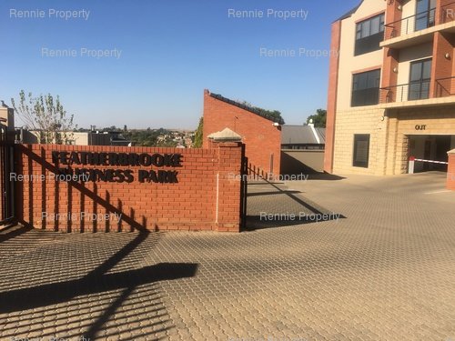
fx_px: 381
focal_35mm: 29
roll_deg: -1.1
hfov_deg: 61.7
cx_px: 228
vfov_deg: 48.2
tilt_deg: -6.3
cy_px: 170
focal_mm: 4.15
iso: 25
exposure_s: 1/1399
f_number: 2.2
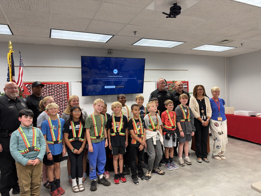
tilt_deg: -0.9
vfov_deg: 56.8
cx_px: 130
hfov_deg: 71.6
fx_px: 181
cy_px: 98
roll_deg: +2.1
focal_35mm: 24
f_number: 1.8
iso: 250
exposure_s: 1/120
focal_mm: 6.93
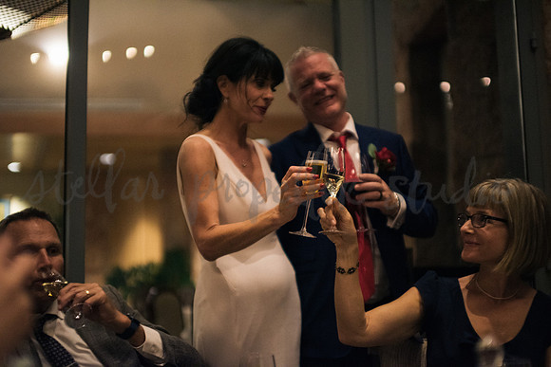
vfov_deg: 27.0
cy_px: 184
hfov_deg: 39.6
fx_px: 765
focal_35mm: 50
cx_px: 276
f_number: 1.4
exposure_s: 1/100
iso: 3200
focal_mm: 50
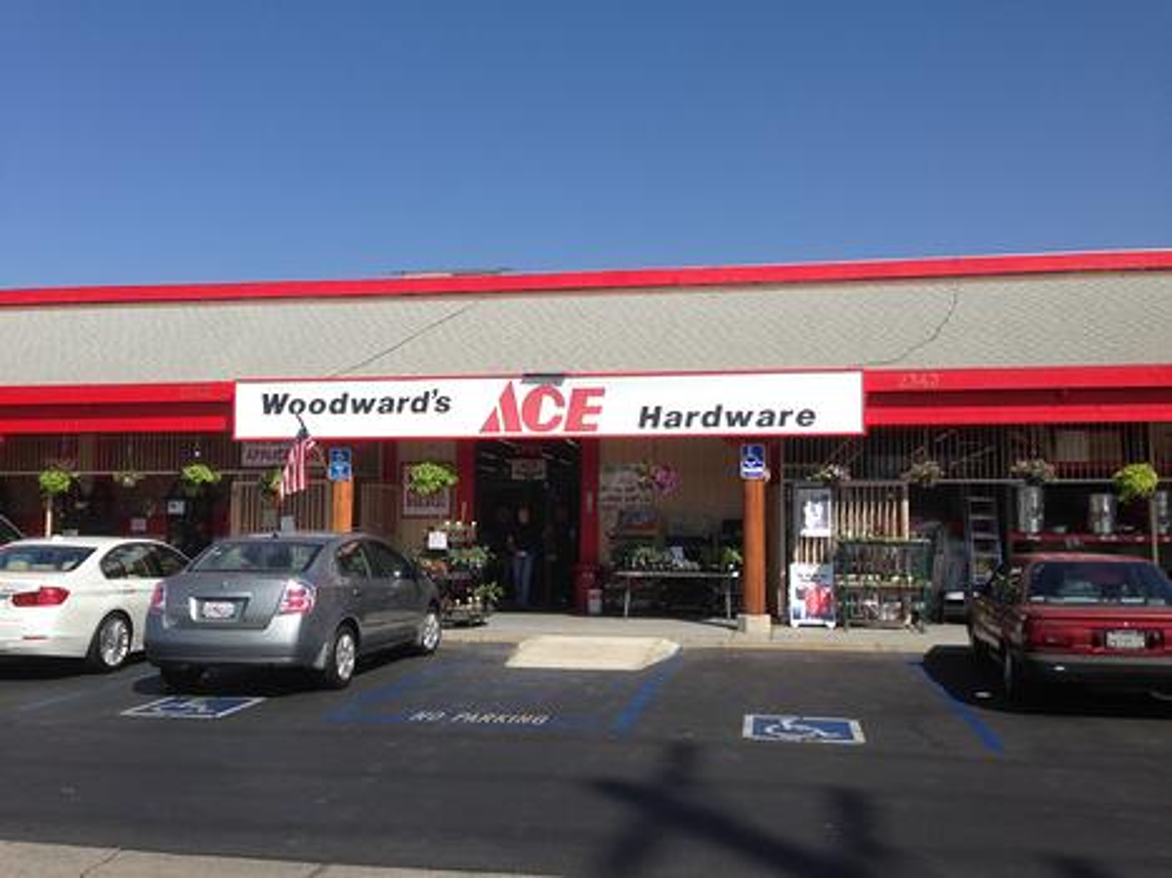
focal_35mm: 33
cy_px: 439
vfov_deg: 42.9
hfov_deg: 55.4
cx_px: 586
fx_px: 1117
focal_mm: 4.13
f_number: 2.4
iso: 50
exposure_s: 1/1506
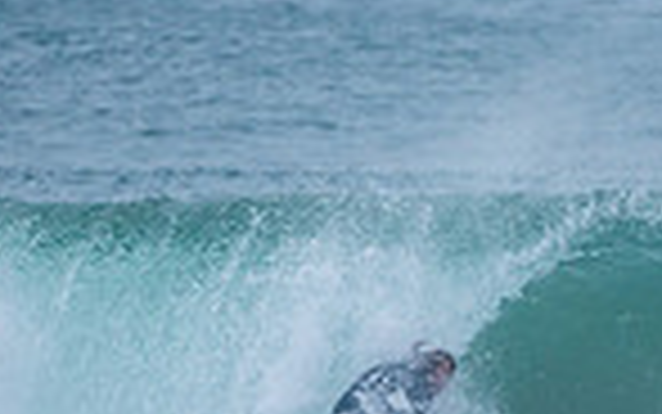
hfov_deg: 1.0
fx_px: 36368
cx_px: 446
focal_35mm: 2015
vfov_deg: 0.7
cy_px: 461
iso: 200
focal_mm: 500
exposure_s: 1/1000
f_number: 5.6
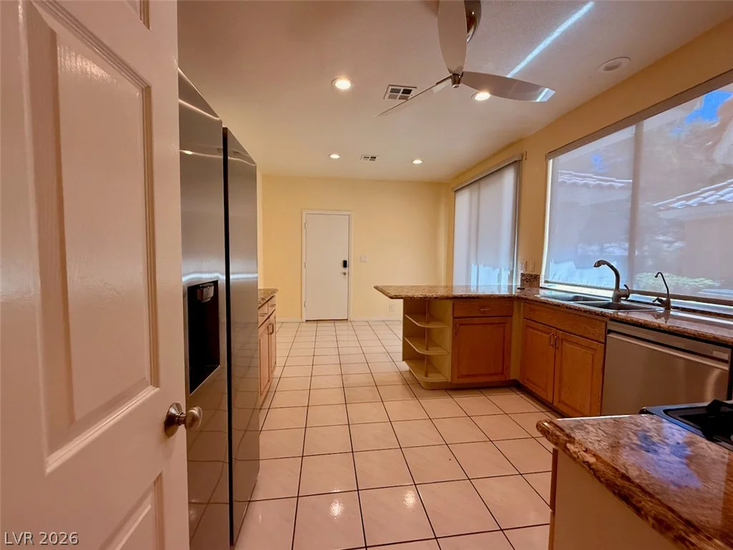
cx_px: 366
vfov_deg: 85.7
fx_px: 296
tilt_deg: -4.1
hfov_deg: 102.1
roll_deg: +0.7
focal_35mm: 14
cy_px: 275
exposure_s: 1/99
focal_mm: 2.22
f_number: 2.2
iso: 160
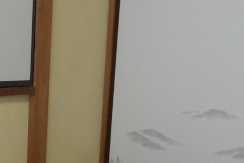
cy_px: 245
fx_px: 631
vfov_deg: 13.8
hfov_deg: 21.5
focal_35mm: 93
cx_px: 35
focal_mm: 28
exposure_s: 1/100
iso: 4000
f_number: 9
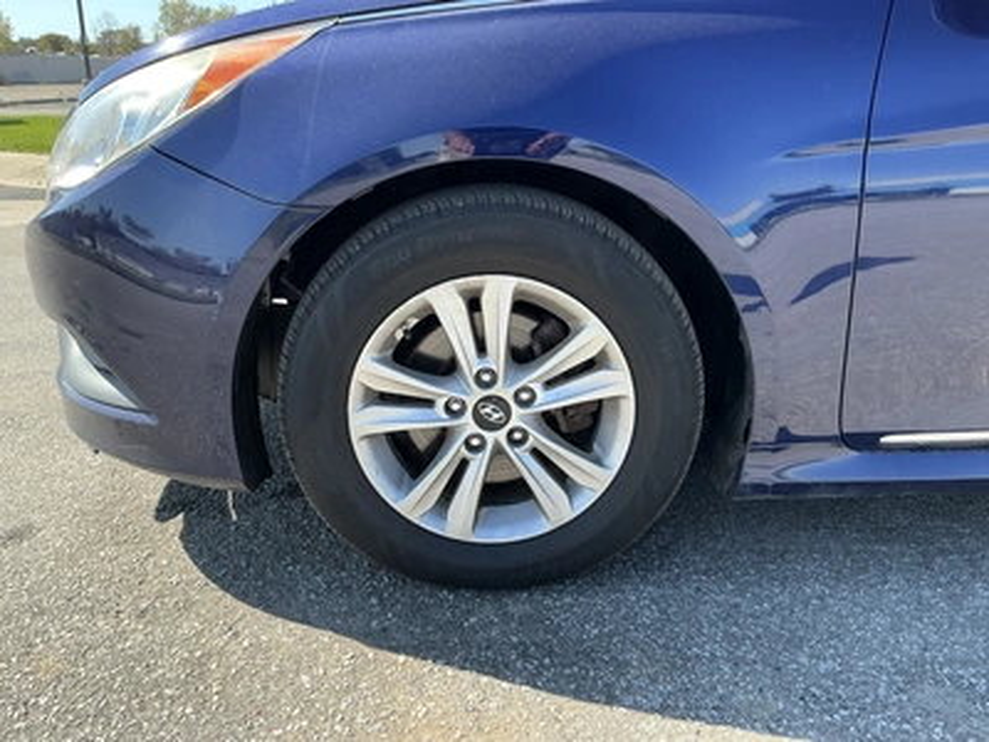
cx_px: 494
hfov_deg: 63.4
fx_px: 800
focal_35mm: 28
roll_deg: +2.5
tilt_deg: -20.7
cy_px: 371
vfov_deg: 49.7
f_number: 1.8
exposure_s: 1/378
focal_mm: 3
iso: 25
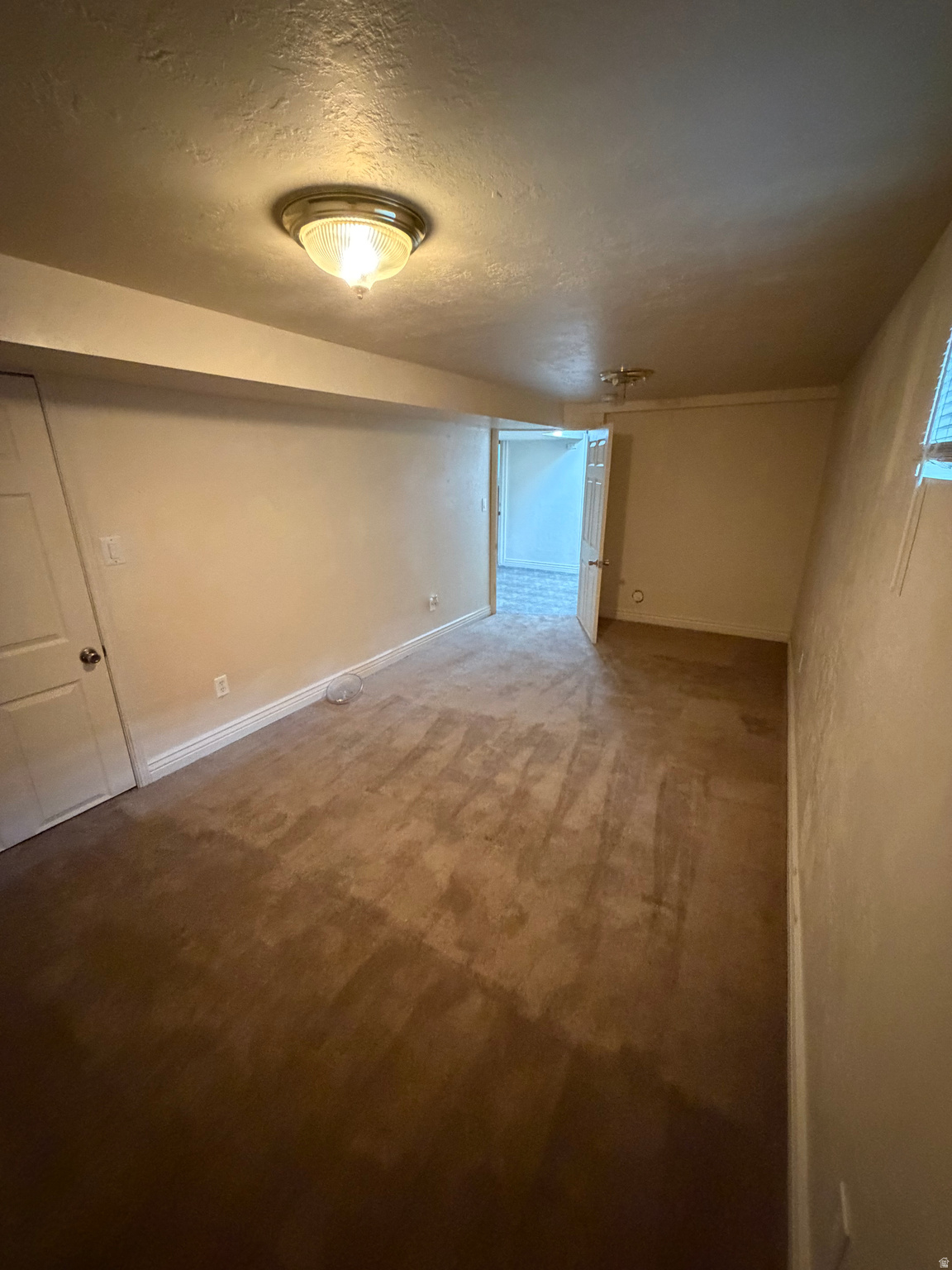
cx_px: 476
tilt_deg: -17.9
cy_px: 635
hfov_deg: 85.7
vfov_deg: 102.1
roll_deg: -1.0
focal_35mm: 14
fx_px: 513
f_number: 2.2
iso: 1250
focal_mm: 2.22
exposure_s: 1/40
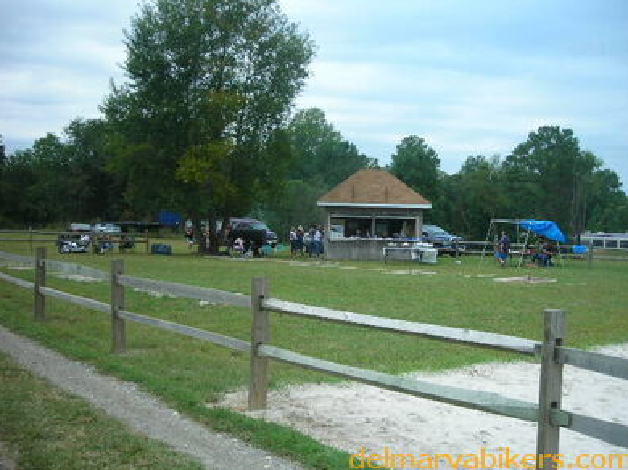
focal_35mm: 39
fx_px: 707
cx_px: 316
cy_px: 232
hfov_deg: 47.9
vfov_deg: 36.8
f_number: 3.2
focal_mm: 6.3
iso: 50
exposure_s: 1/367
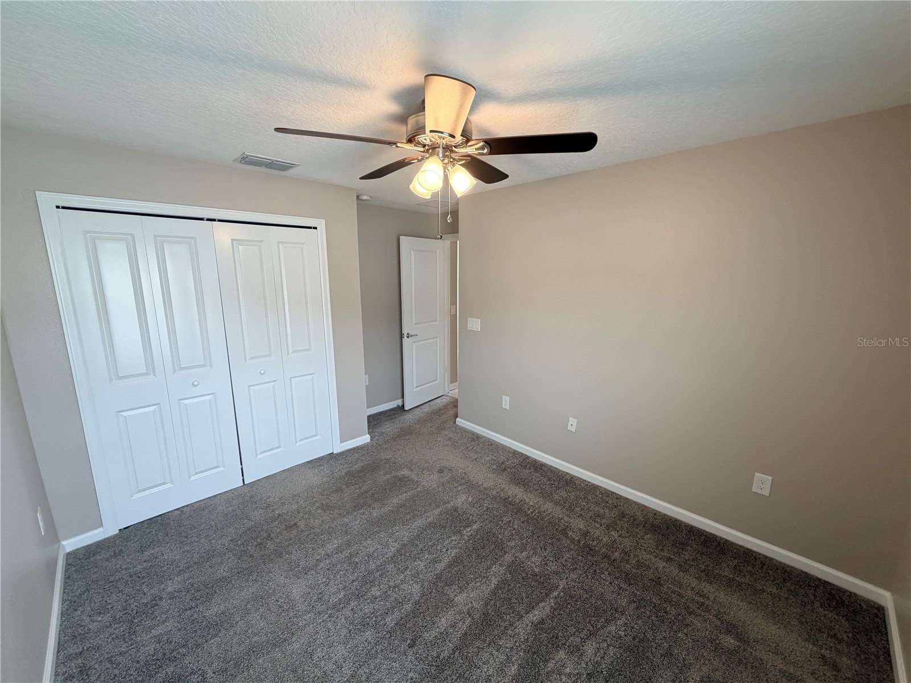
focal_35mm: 14
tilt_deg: -11.0
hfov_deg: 102.1
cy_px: 342
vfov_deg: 85.7
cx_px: 456
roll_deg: +0.2
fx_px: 368
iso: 160
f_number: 2.2
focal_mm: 2.22
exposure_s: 1/120
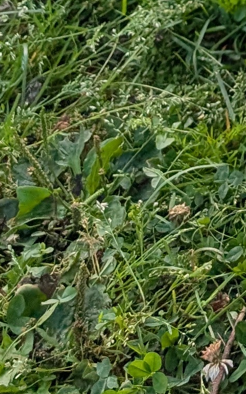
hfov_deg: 8.3
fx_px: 1479
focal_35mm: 138
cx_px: 692
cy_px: -426
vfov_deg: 12.9
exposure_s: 1/712
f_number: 1.68
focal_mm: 6.9
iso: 20
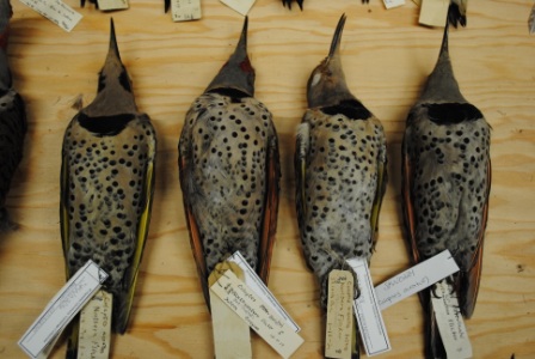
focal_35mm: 36
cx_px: 268
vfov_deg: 37.0
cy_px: 180
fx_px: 536
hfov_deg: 53.1
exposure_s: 1/30
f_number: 4
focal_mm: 24
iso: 200
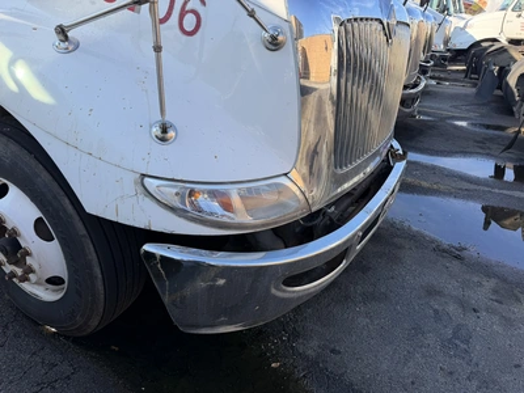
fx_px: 363
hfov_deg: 71.6
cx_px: 262
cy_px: 196
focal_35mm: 24
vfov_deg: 56.8
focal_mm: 6.76
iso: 80
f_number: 1.78
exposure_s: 1/979
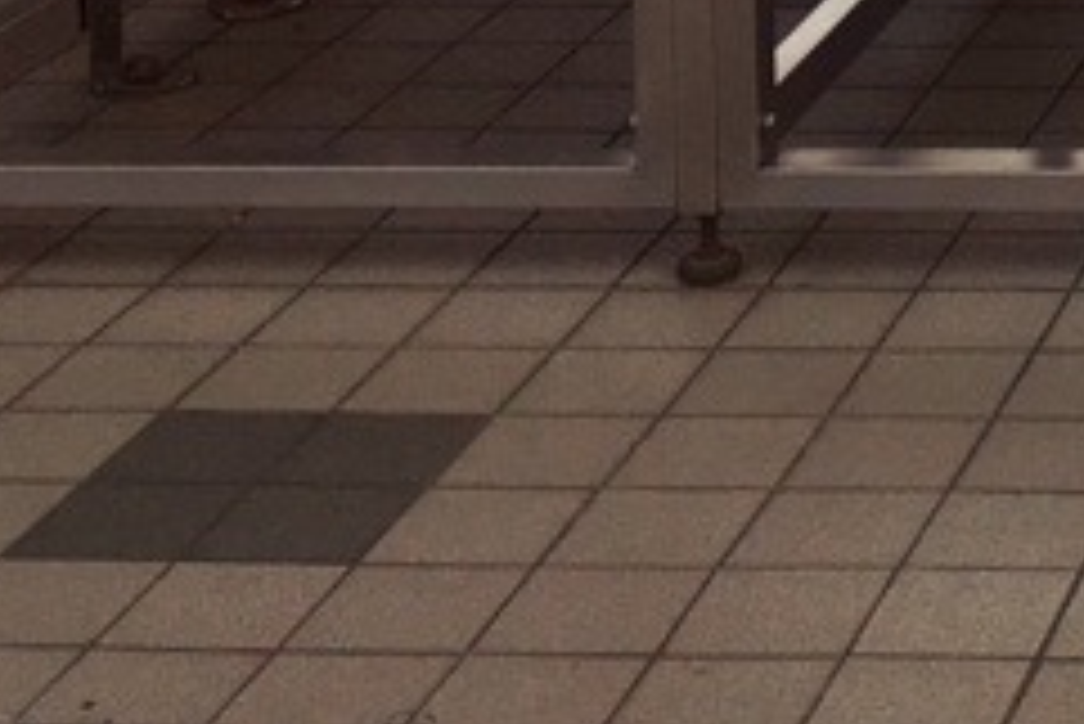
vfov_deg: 9.8
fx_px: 3856
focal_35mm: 128
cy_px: -854
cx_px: 1696
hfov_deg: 14.7
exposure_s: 1/1425
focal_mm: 4.15
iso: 25
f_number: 2.2
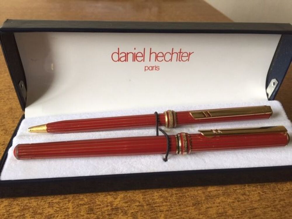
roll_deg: -3.4
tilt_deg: -36.9
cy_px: 110
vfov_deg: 48.2
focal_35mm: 29
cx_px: 146
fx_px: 245
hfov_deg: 61.7
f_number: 2.2
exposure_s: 1/33
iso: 40
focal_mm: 4.15
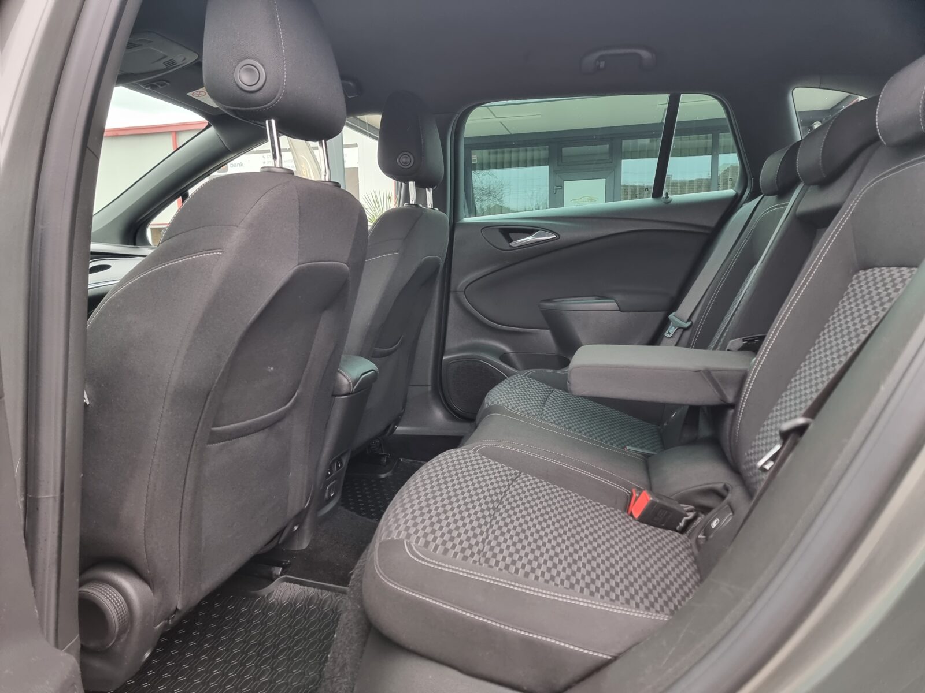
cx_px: 462
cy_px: 346
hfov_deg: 71.6
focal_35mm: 24
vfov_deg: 56.8
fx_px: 641
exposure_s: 1/100
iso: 250
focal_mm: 6.7
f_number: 1.8
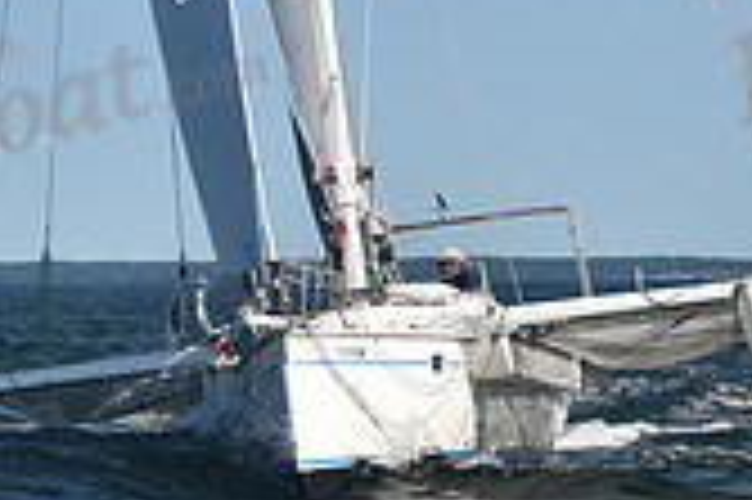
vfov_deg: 5.1
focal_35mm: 271
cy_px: 304
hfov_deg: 7.6
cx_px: 504
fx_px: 5655
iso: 250
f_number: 4.5
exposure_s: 1/1250
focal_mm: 78
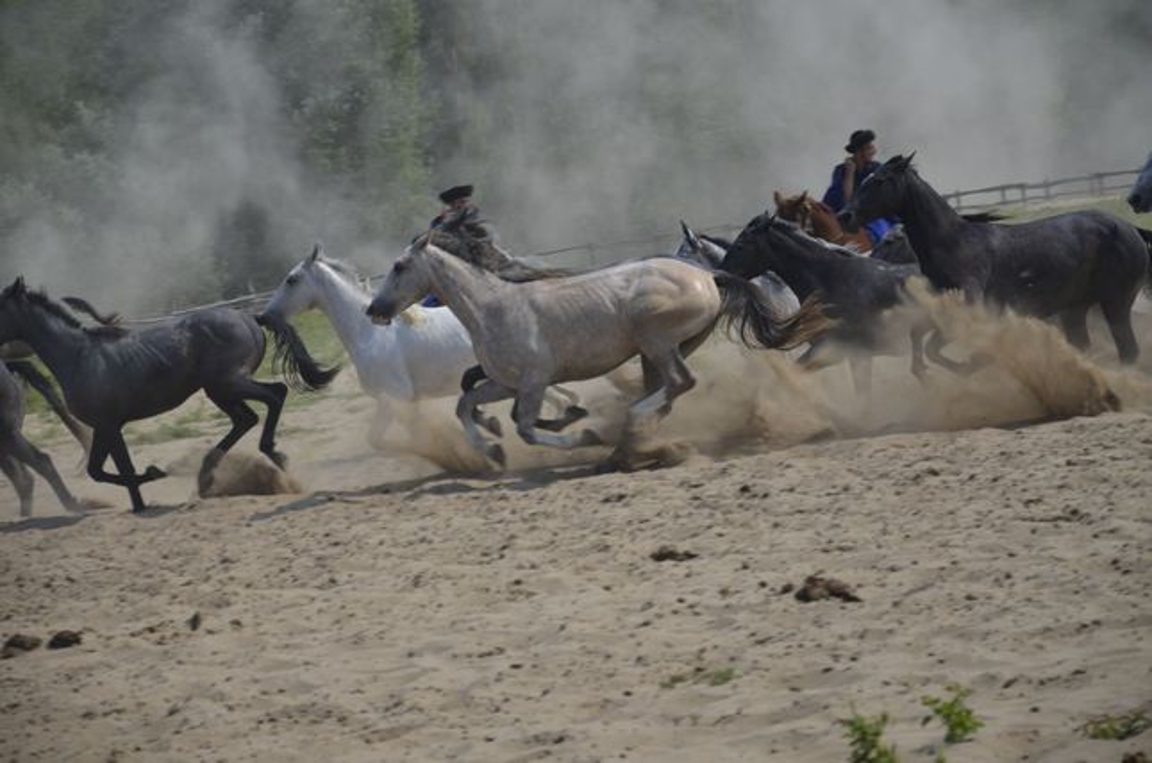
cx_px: 576
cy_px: 382
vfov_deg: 8.7
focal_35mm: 158
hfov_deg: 13.1
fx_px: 5029
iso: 100
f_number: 5.6
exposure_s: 1/250
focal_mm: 105
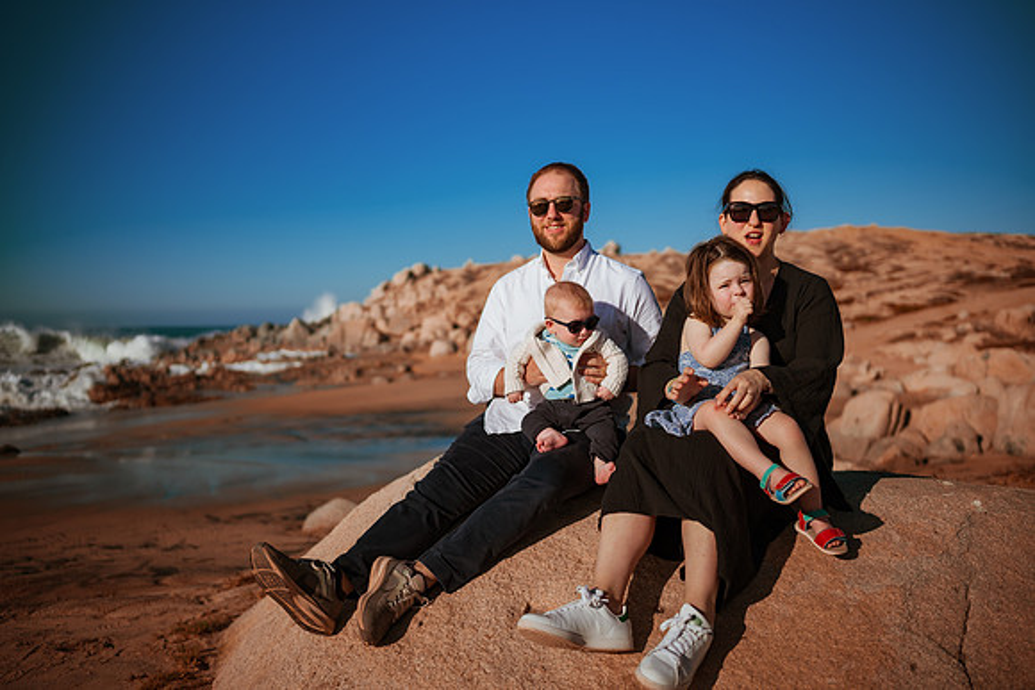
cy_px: 345
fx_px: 1006
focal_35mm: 35
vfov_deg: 37.9
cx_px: 518
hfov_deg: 54.4
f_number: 2
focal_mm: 35
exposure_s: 1/8000
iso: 50
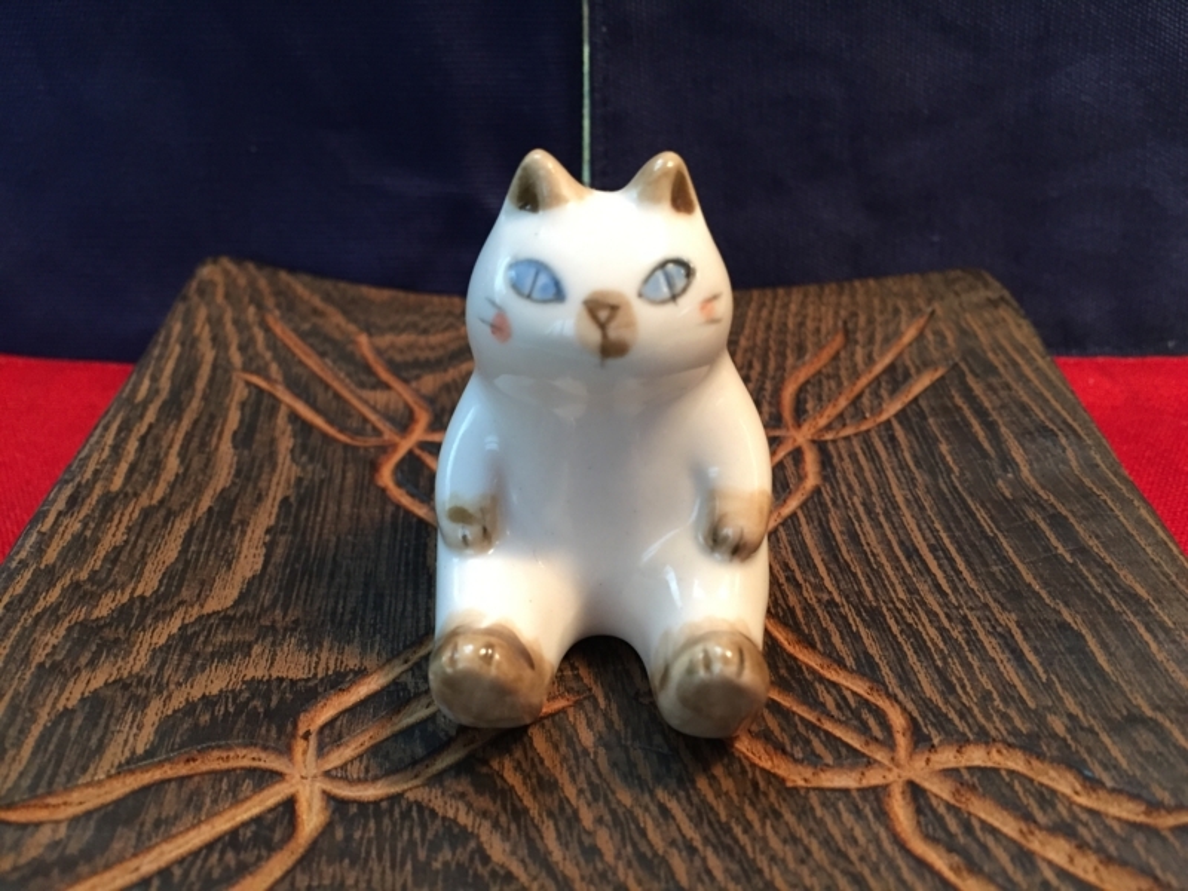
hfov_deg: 61.7
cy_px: 446
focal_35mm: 29
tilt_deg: -35.9
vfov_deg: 48.2
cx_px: 594
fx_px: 995
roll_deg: +1.1
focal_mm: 4.15
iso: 200
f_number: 2.2
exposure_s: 1/33
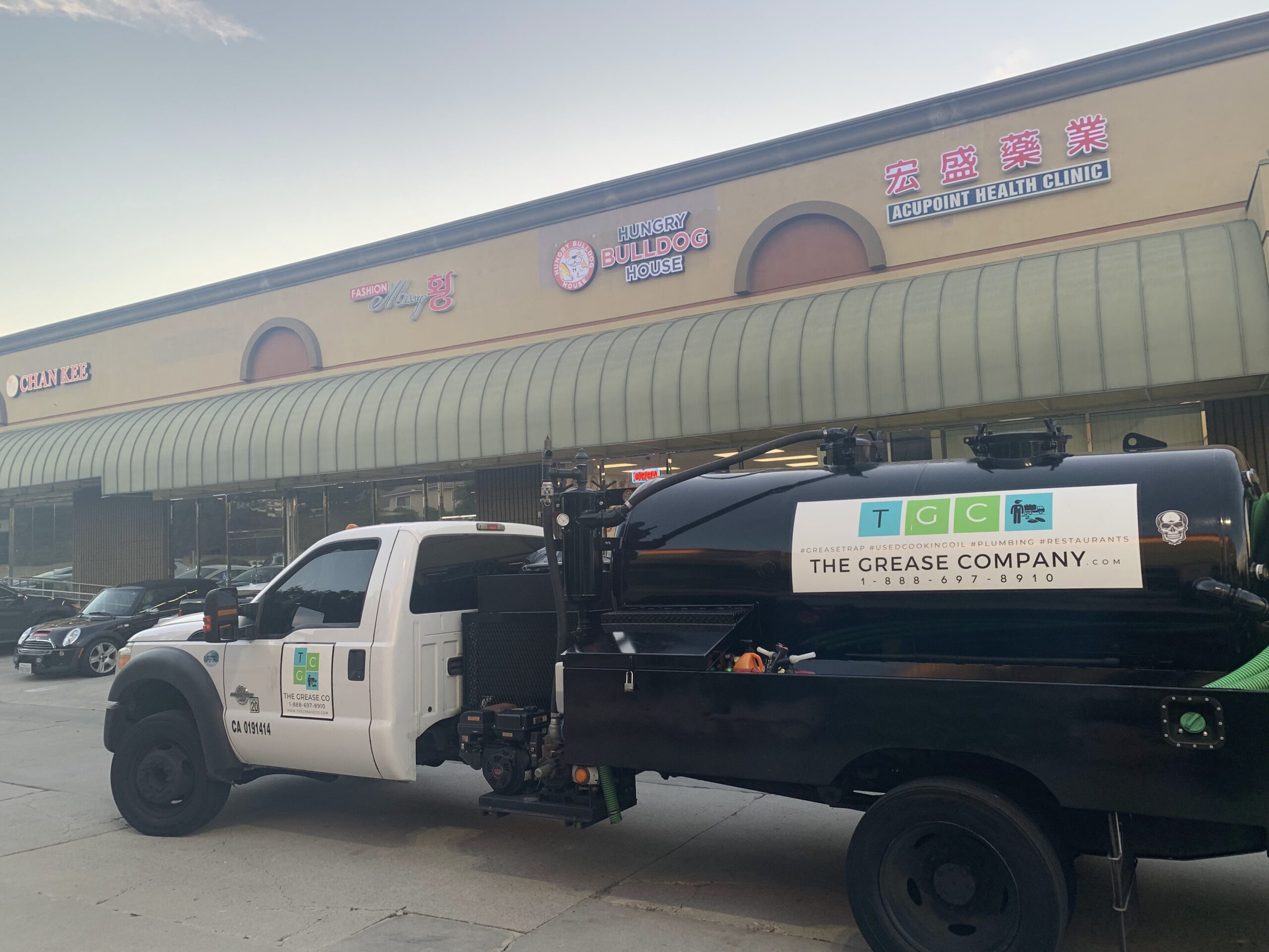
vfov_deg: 53.1
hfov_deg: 67.3
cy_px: 476
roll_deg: +2.8
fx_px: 953
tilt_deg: +4.9
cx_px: 634
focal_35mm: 26
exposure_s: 1/121
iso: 40
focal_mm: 4.25
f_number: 1.8
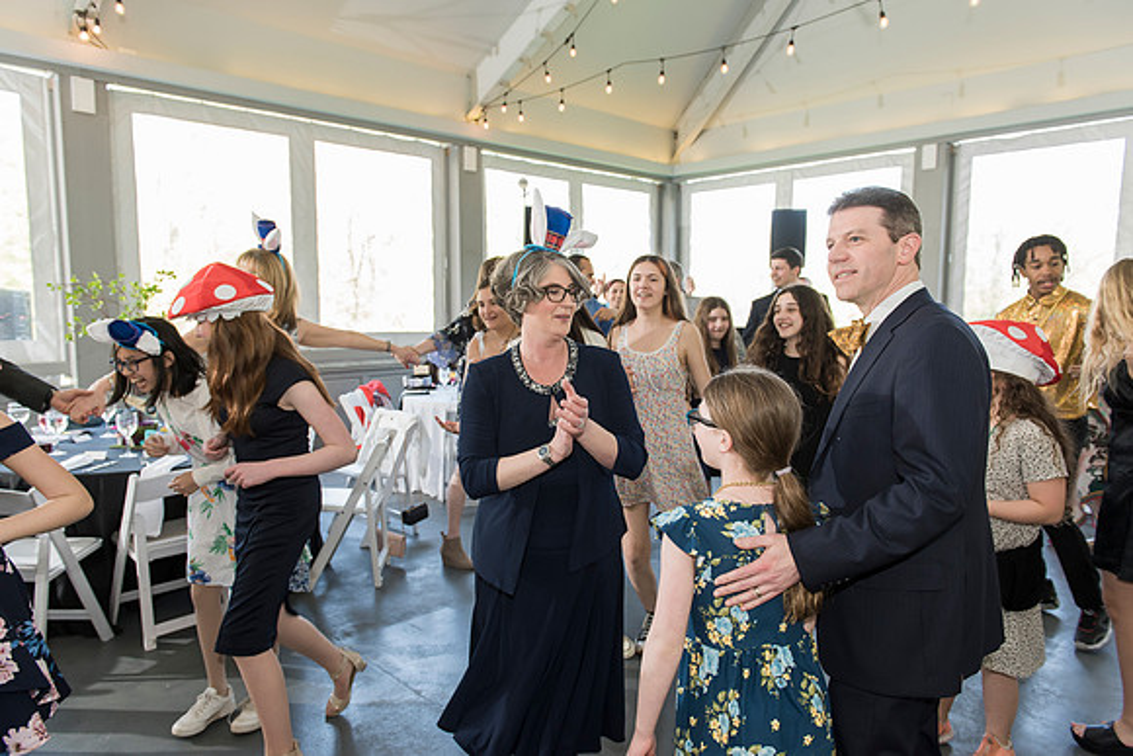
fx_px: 755
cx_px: 566
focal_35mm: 24
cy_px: 378
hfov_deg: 73.7
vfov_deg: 53.2
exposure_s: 1/160
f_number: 4
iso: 640
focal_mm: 24
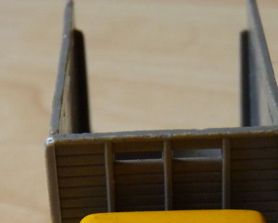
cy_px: 235
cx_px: 111
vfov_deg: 10.4
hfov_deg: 13.1
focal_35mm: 147
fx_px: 1210
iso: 320
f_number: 3.4
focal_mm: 11.1
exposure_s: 1/30
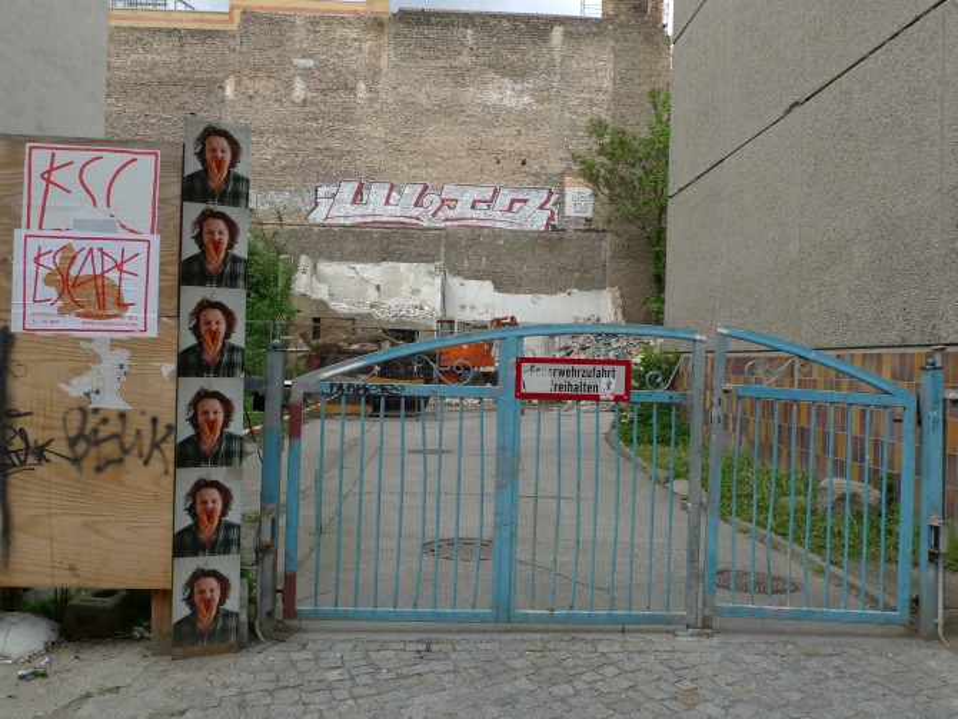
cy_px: 360
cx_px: 479
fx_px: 831
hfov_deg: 59.9
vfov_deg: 46.8
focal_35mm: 30
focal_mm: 6.3
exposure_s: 1/500
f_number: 3.2
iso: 80
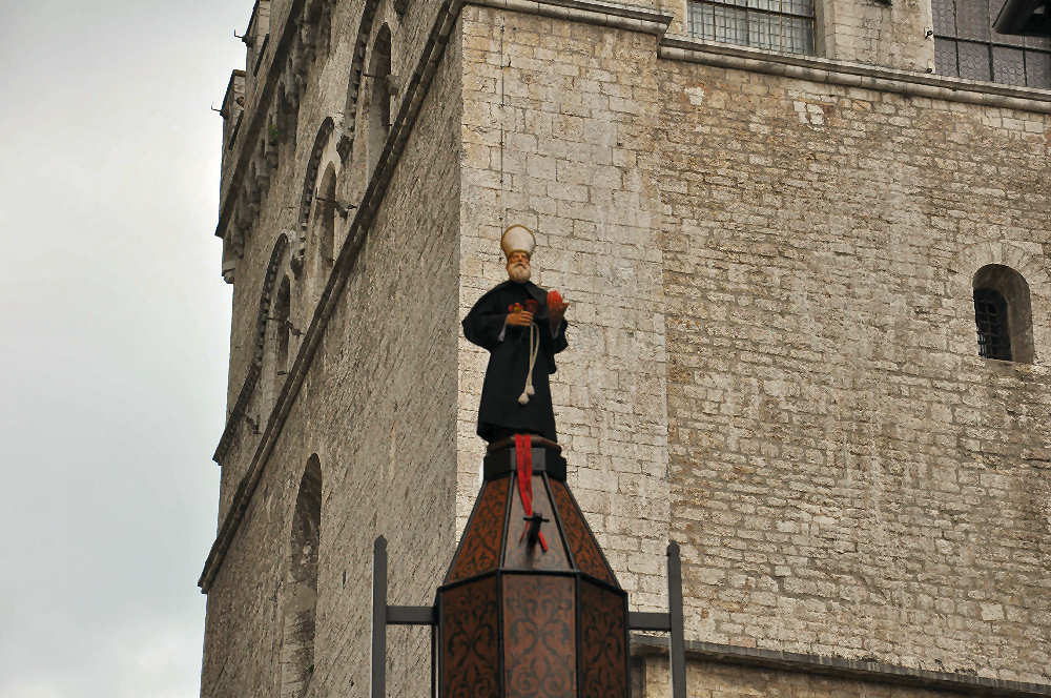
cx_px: 526
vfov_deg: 13.8
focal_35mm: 99
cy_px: 349
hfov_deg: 20.6
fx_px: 2886
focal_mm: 66
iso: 400
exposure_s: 1/800
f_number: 7.1
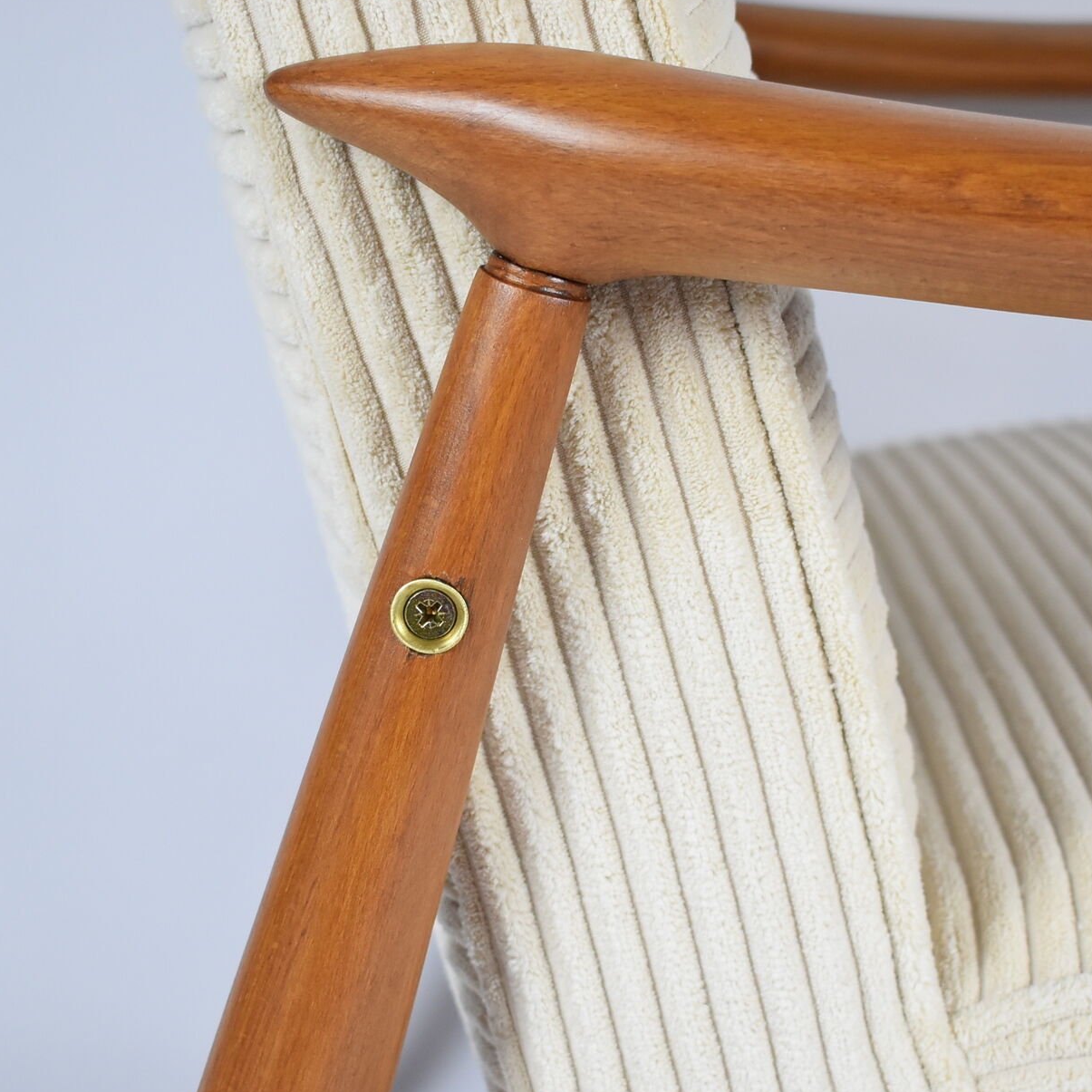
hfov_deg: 24.0
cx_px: 584
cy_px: 593
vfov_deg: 24.0
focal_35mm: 72
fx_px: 2570
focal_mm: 34
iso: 900
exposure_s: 1/125
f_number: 4.5
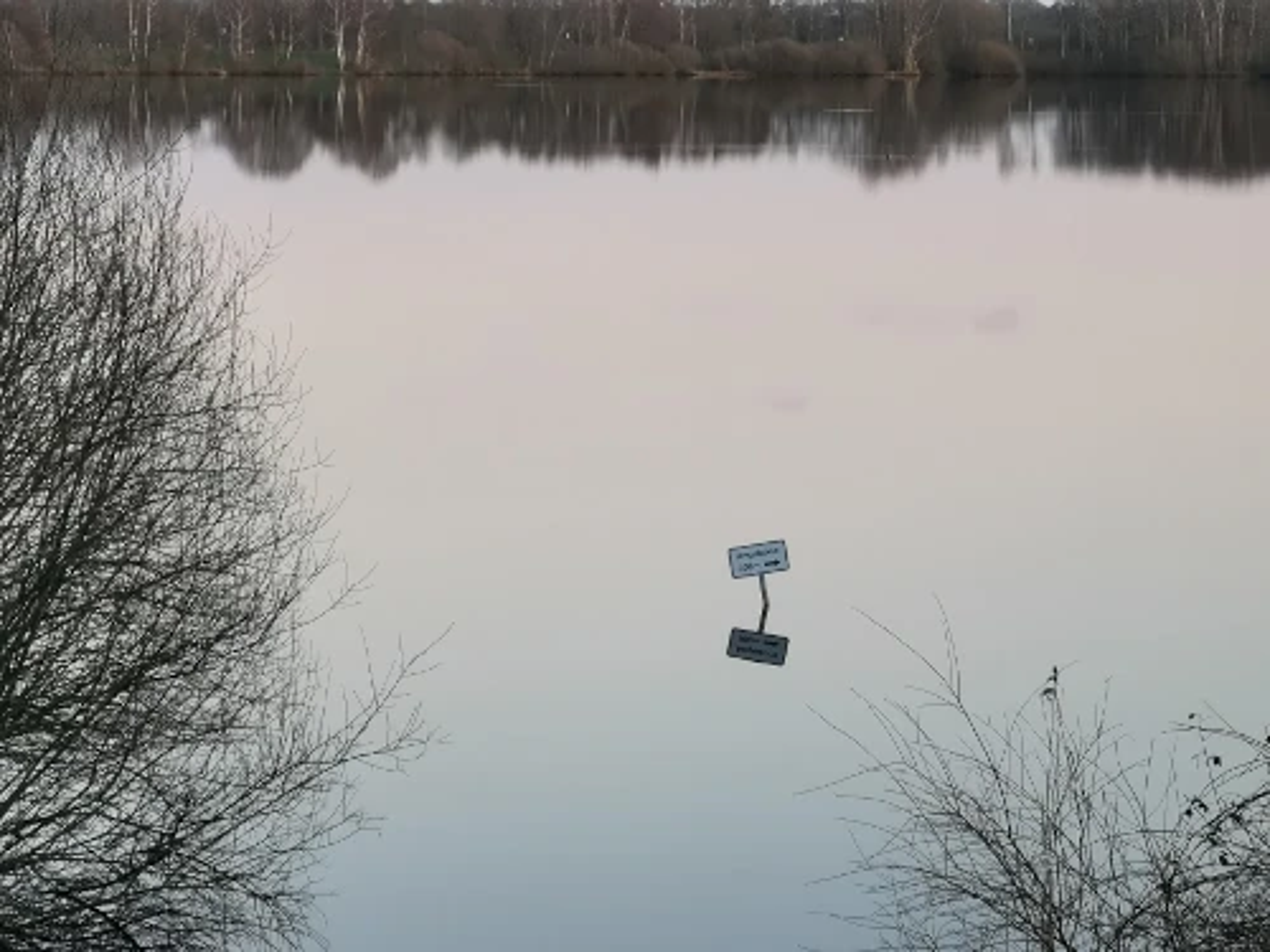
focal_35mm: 135
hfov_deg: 14.6
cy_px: 476
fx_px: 4953
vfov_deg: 11.0
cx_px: 635
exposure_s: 1/60
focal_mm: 14.46
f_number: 3.4
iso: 160
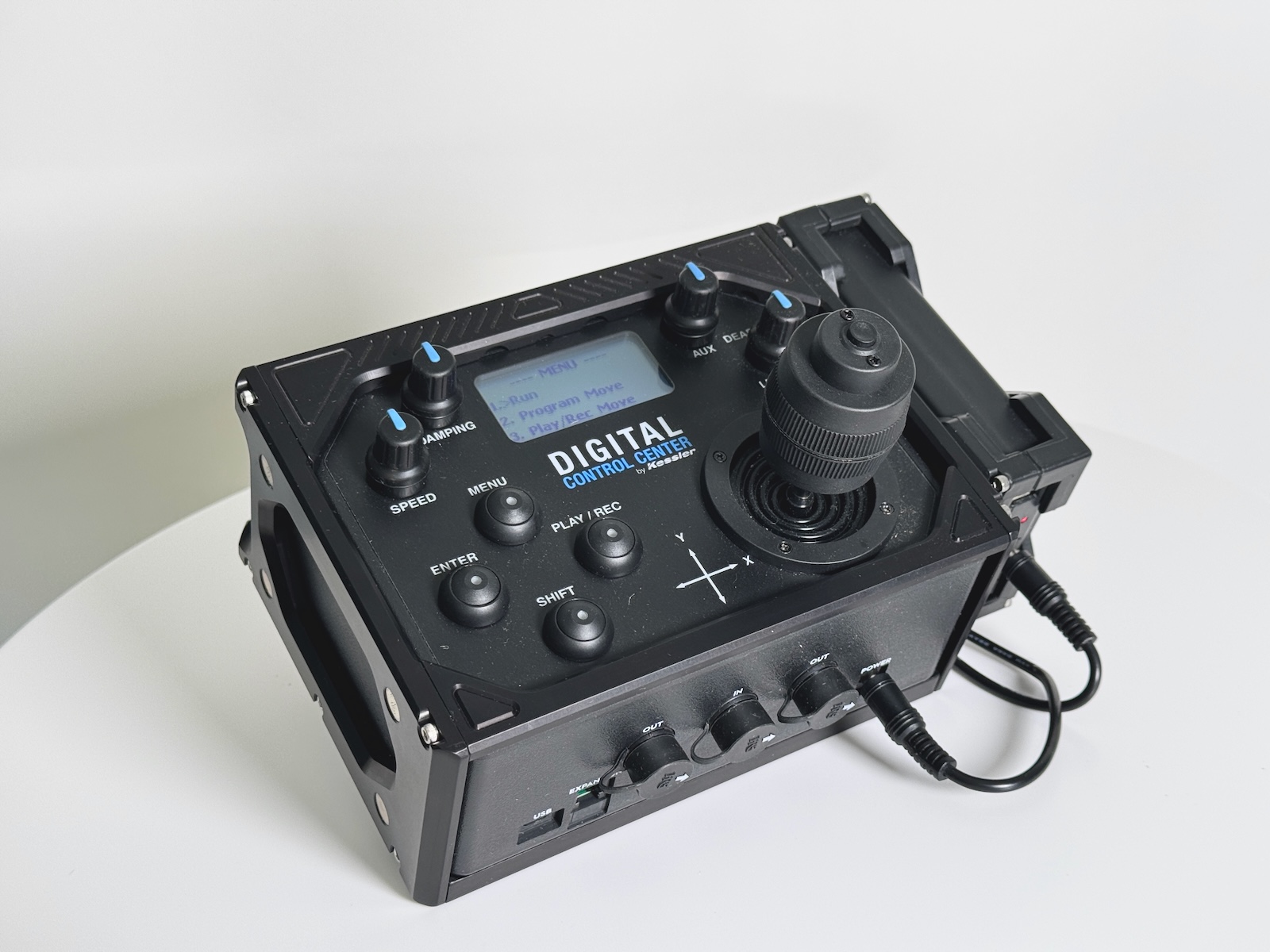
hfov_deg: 39.7
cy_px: 476
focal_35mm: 48
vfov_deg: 30.3
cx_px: 635
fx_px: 1761
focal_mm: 6.76
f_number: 1.78
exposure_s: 1/164
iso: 64
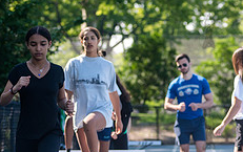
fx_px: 2109
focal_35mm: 318
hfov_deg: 6.6
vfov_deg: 4.1
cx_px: 183
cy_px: 143
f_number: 4
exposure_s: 1/1250
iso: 400
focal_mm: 112
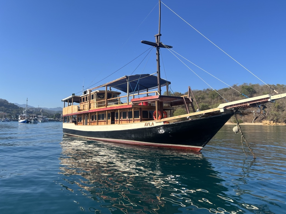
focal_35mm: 27
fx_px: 223
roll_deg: +0.2
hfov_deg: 65.3
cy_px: 107
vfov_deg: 51.4
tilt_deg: +4.6
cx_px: 148
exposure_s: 1/3460
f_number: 1.5
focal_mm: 5.7
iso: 50
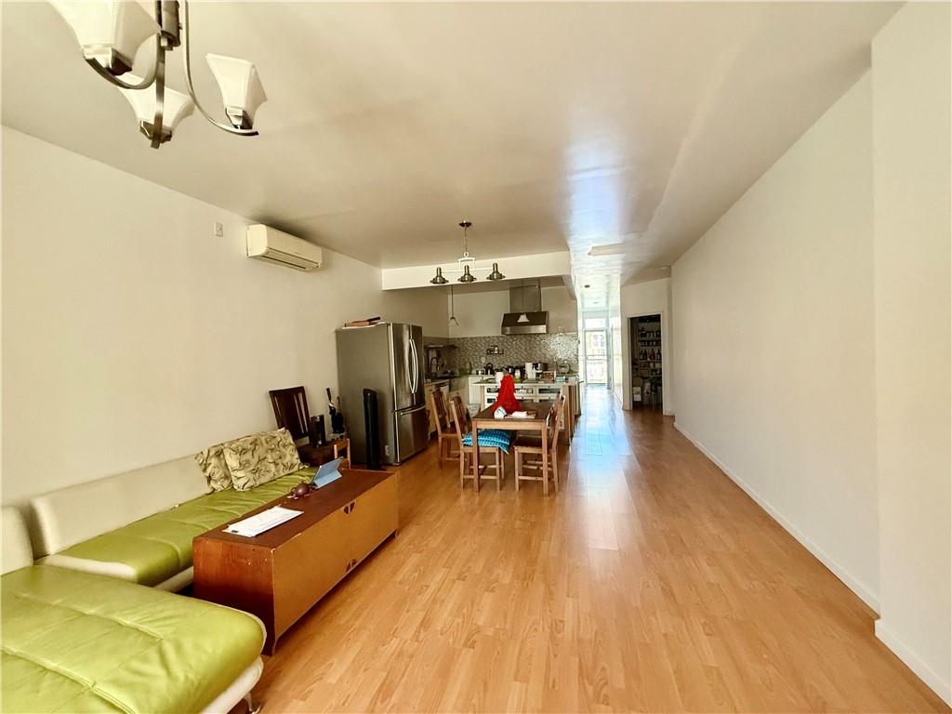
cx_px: 476
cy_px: 357
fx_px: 385
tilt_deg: +0.3
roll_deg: -0.3
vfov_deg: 85.7
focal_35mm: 14
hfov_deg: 102.1
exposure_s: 1/60
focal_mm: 2.22
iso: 500
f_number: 2.2
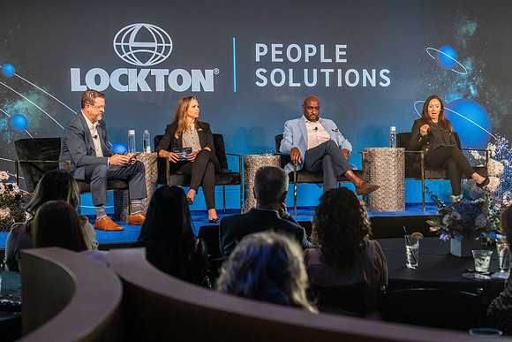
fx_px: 1026
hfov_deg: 28.0
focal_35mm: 72
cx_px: 274
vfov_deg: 18.9
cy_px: 172
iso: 5000
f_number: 4.5
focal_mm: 64
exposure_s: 1/200
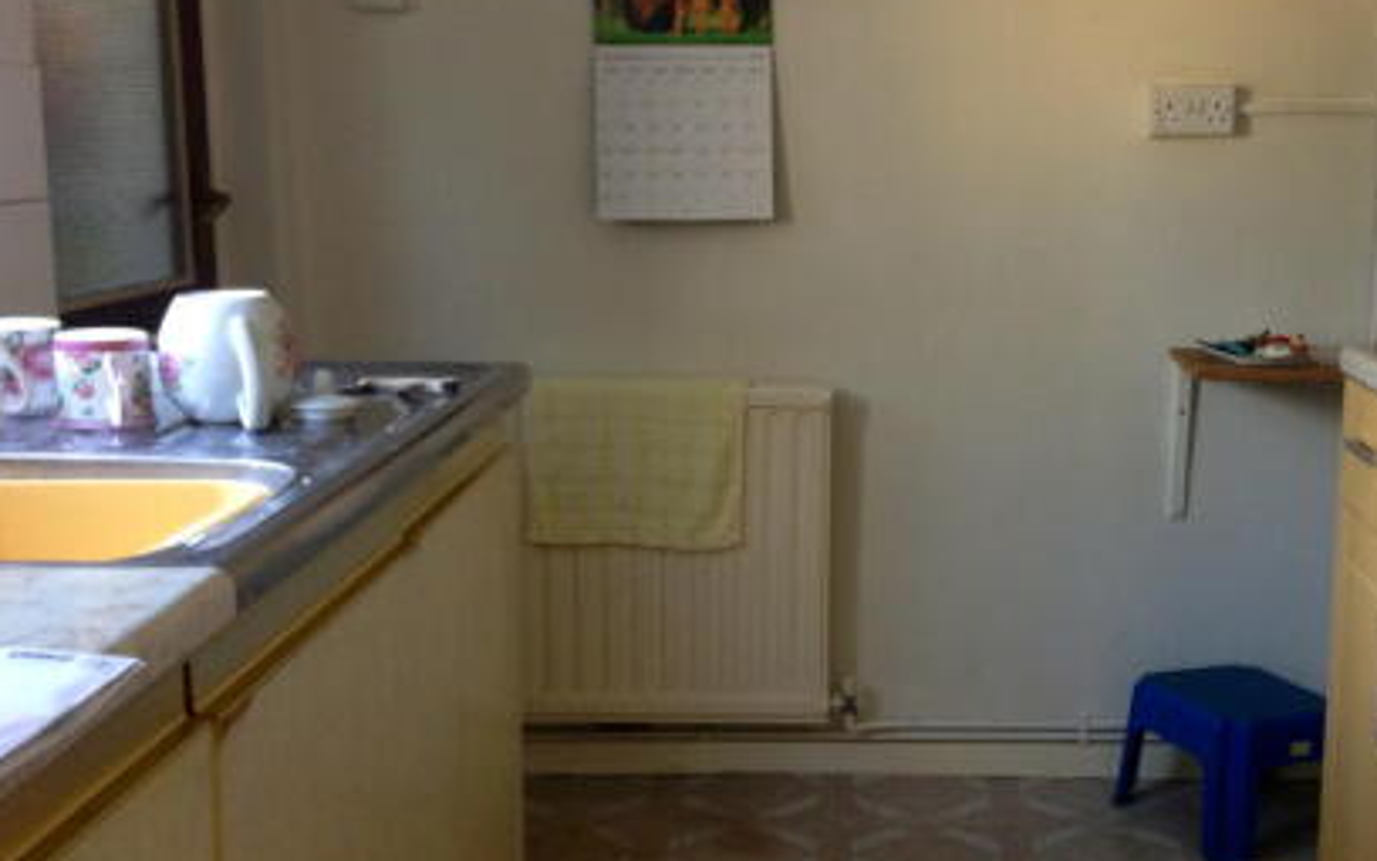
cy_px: 478
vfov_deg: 25.8
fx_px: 1876
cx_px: 923
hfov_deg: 39.8
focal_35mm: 50
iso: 100
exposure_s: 1/20
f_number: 2.4
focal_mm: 4.13
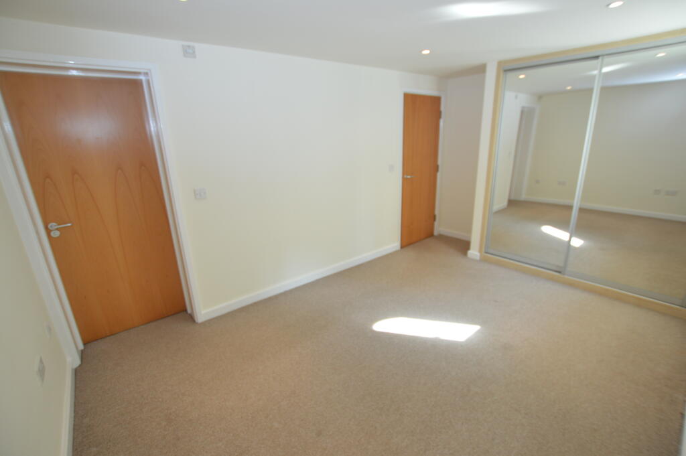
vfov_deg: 77.2
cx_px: 343
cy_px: 228
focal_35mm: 15
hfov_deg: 100.4
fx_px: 286
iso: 400
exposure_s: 1/80
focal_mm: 10
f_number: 4.5
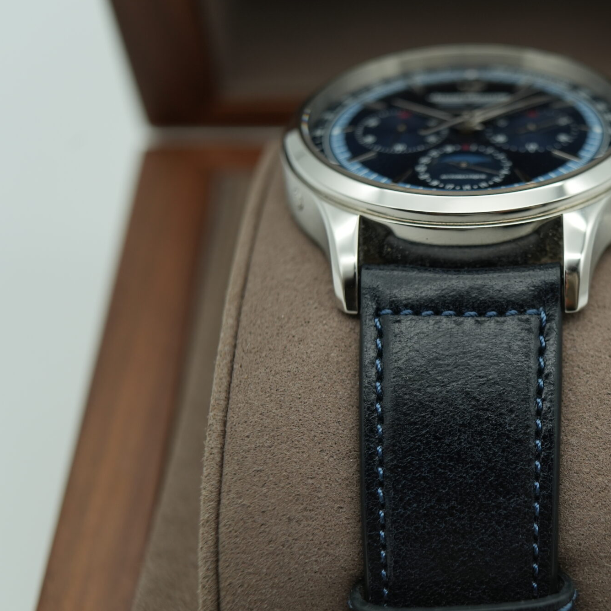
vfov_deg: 30.0
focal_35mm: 57
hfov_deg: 29.3
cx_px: 496
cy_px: 352
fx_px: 1138
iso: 400
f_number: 5
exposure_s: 1/250
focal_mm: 35
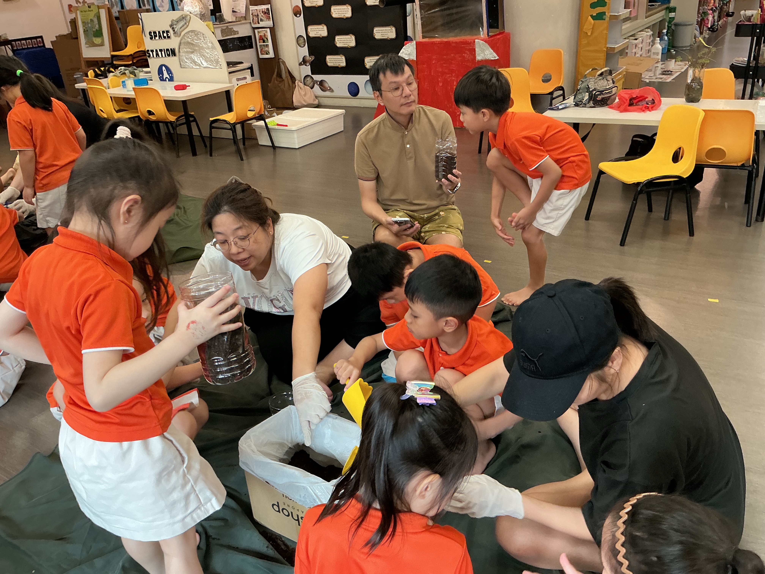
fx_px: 641
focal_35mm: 29
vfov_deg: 48.2
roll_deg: +5.4
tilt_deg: -27.6
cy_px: 287
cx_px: 382
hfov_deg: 61.7
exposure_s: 1/50
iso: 100
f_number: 1.8
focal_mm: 3
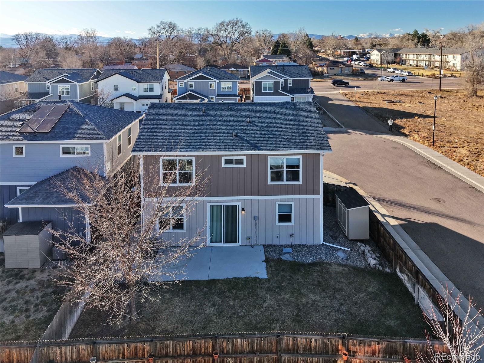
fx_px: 336
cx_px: 242
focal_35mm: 24
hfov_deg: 71.6
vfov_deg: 56.8
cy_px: 182
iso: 310
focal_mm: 8.67
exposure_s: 1/1250
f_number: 1.8
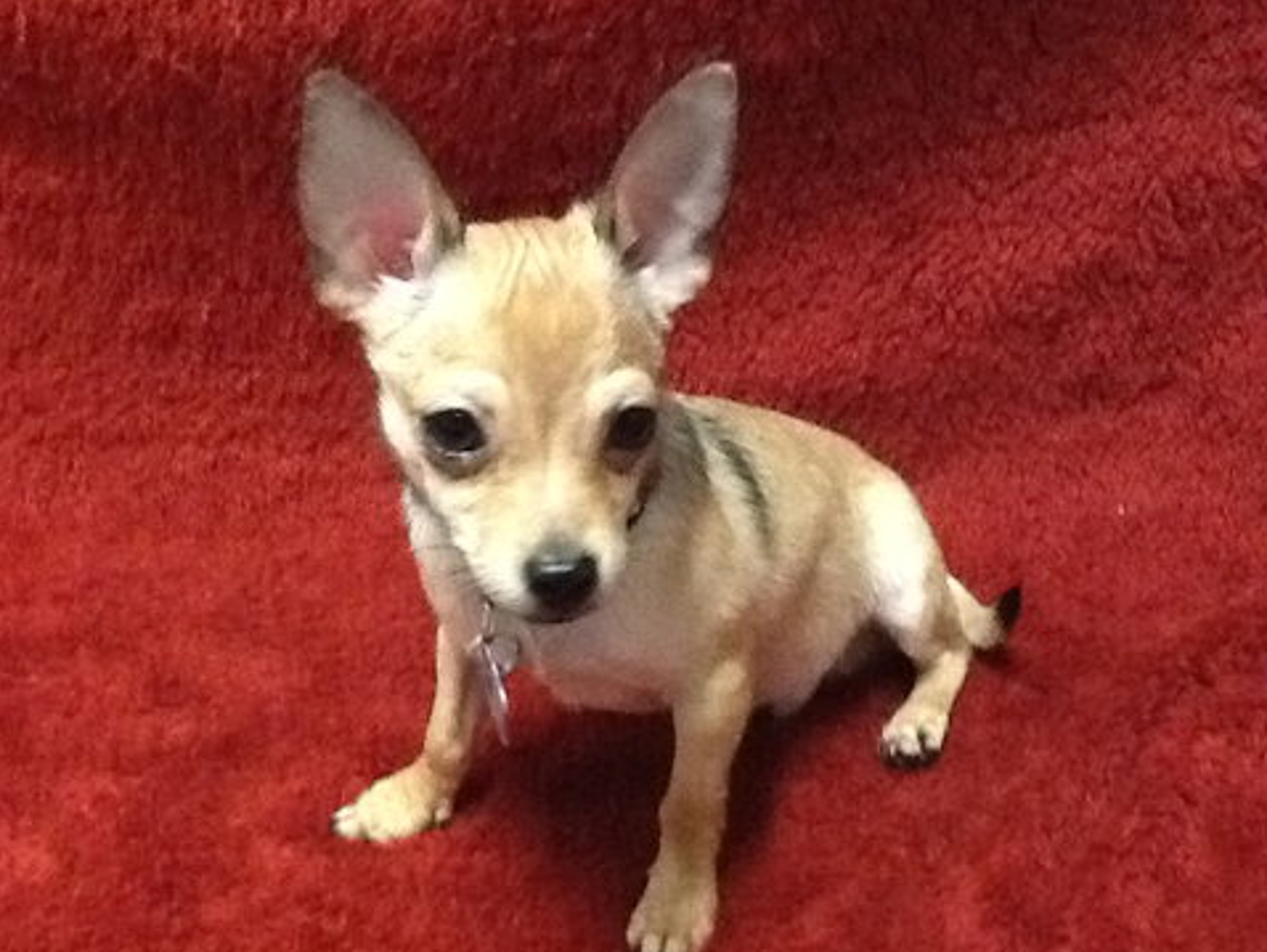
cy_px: 492
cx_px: 610
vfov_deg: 31.5
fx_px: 1685
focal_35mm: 46
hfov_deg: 41.2
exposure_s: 1/15
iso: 640
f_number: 2.4
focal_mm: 2.03
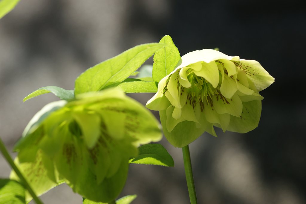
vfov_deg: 9.1
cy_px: 102
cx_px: 153
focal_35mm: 150
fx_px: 1274
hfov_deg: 13.7
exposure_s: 1/160
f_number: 5
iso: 100
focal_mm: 100
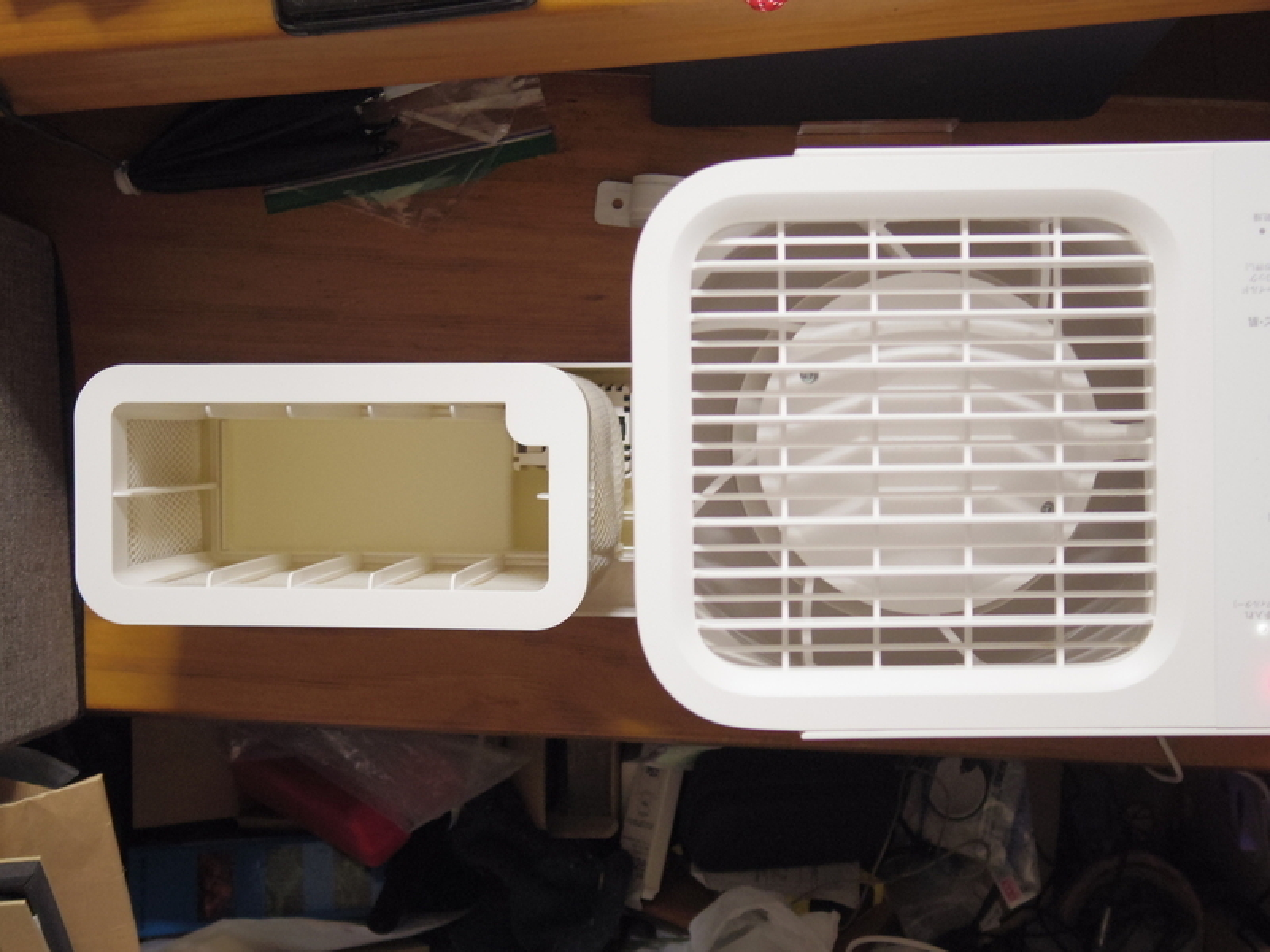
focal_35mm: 47
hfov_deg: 40.4
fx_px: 1724
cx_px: 635
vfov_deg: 30.9
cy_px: 476
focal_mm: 8.5
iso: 640
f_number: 1.9
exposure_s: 1/50
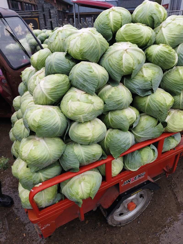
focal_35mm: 23
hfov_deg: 58.9
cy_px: 122
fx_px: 162
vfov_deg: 73.9
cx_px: 92
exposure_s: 1/100
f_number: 1.88
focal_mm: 5.56
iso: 368
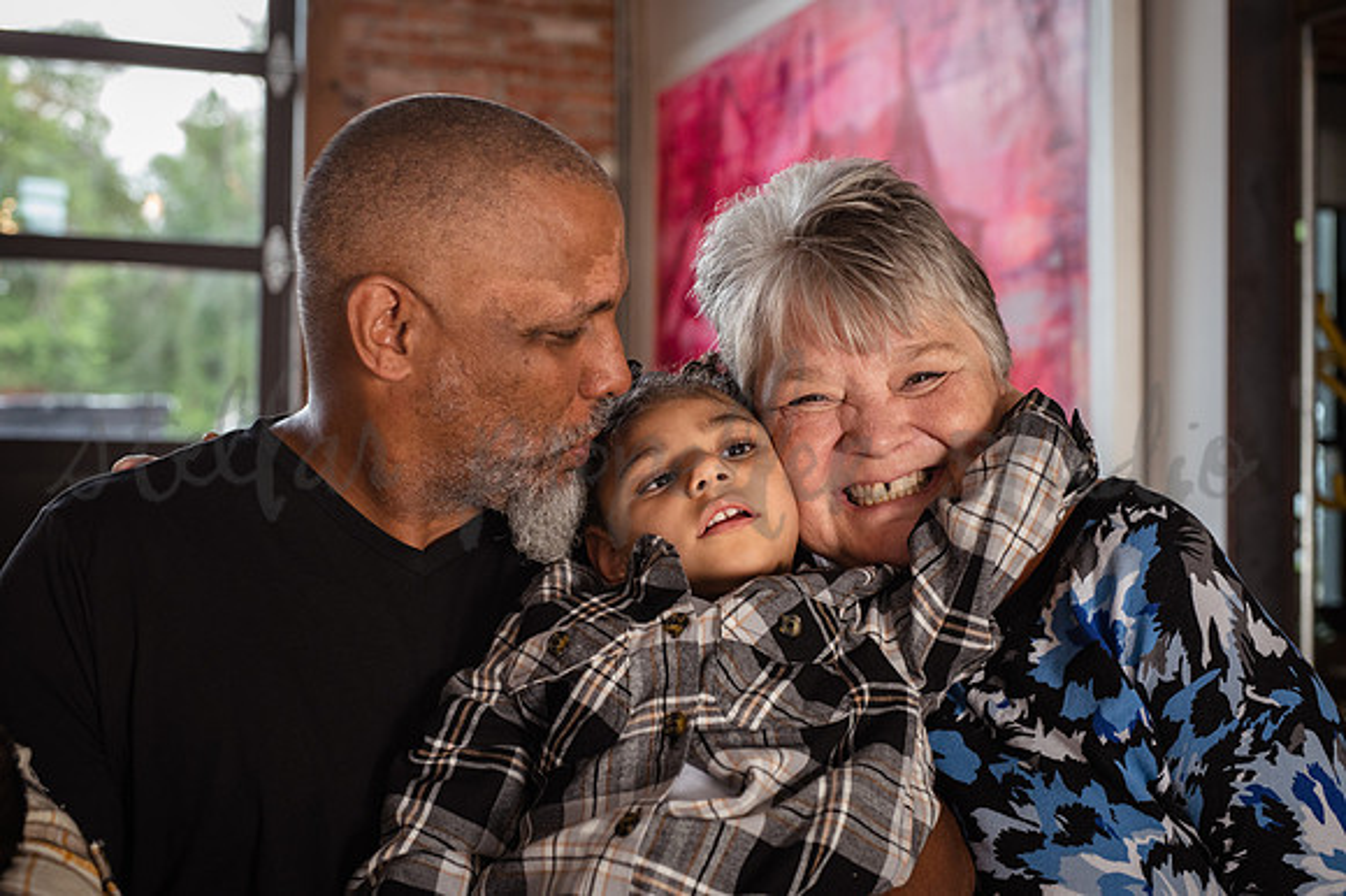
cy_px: 448
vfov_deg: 27.0
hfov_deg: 39.6
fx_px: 1868
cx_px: 673
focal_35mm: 50
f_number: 5
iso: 1600
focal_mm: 50
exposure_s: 1/125
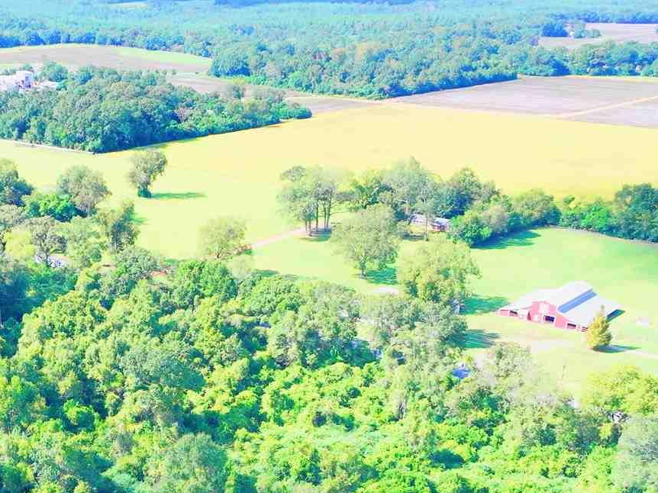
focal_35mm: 57
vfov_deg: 25.0
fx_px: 1083
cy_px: 426
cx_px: 86
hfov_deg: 32.4
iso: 200
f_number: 2.8
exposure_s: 1/2000
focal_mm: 12.29
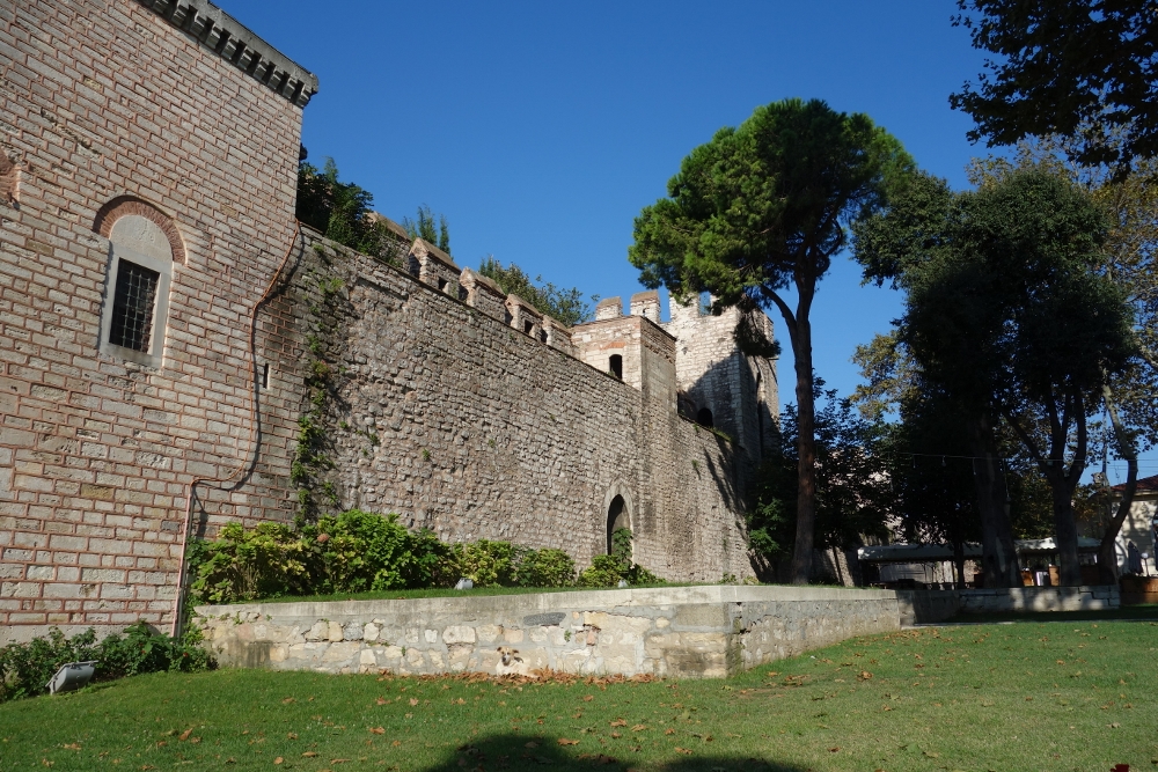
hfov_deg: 65.5
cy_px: 386
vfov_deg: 46.4
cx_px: 579
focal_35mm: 28
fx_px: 901
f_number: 5.6
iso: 125
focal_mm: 10.4
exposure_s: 1/640
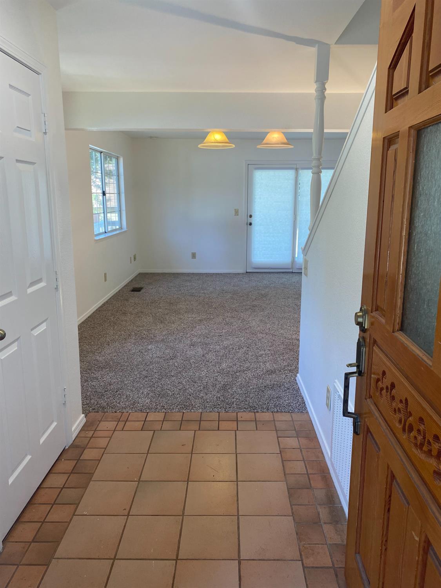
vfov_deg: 67.3
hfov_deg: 53.1
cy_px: 294
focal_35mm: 26
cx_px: 220
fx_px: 442
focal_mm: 4.25
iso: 125
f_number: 1.8
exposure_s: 1/120
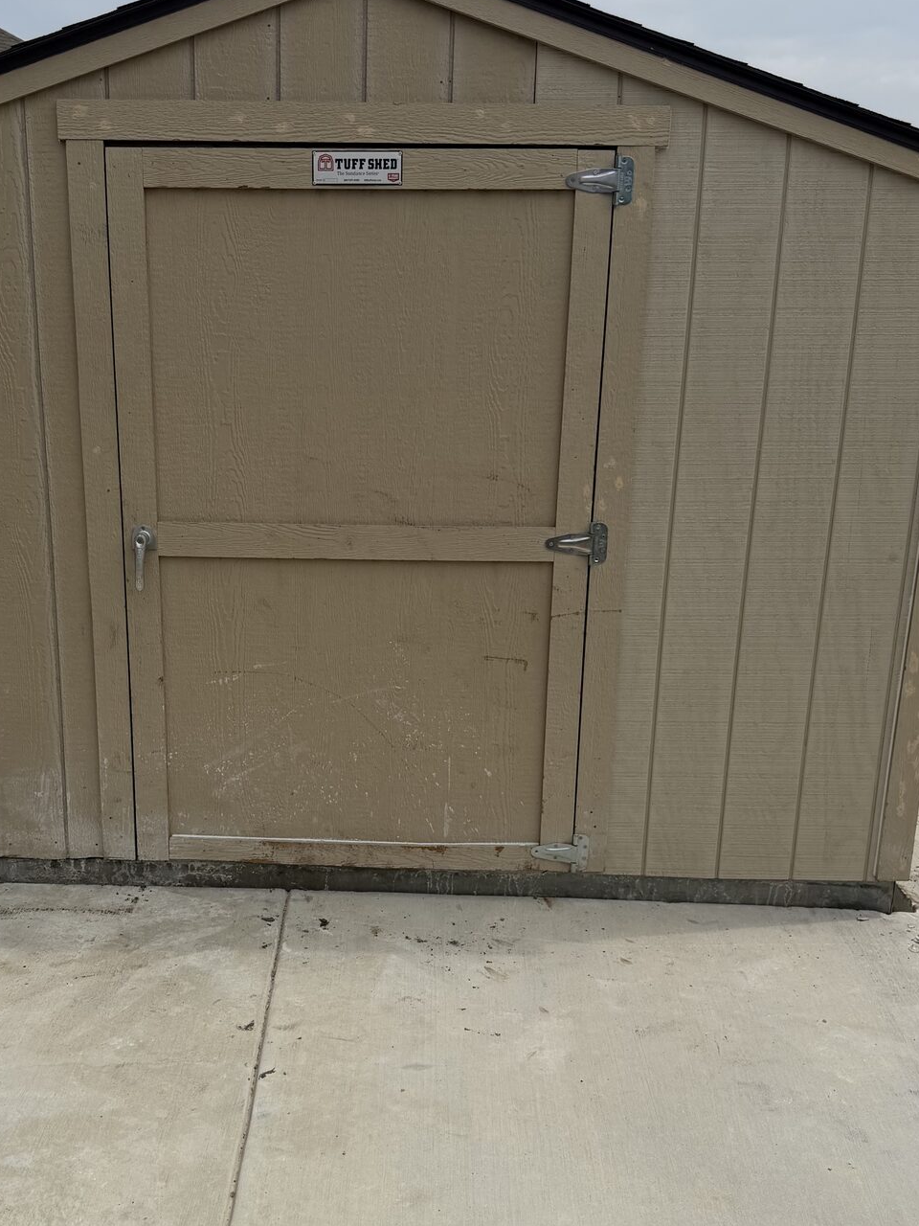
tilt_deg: -14.0
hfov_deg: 39.4
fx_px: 1274
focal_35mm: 36
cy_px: 698
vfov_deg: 51.2
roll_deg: -1.4
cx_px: 356
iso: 80
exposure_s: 1/8130
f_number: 1.78
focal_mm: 6.76
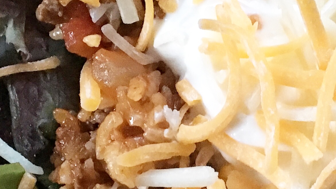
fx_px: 971
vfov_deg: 11.1
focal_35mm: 109
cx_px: 197
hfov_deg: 19.6
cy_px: 141
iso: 320
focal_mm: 4.15
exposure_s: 1/15
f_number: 2.2
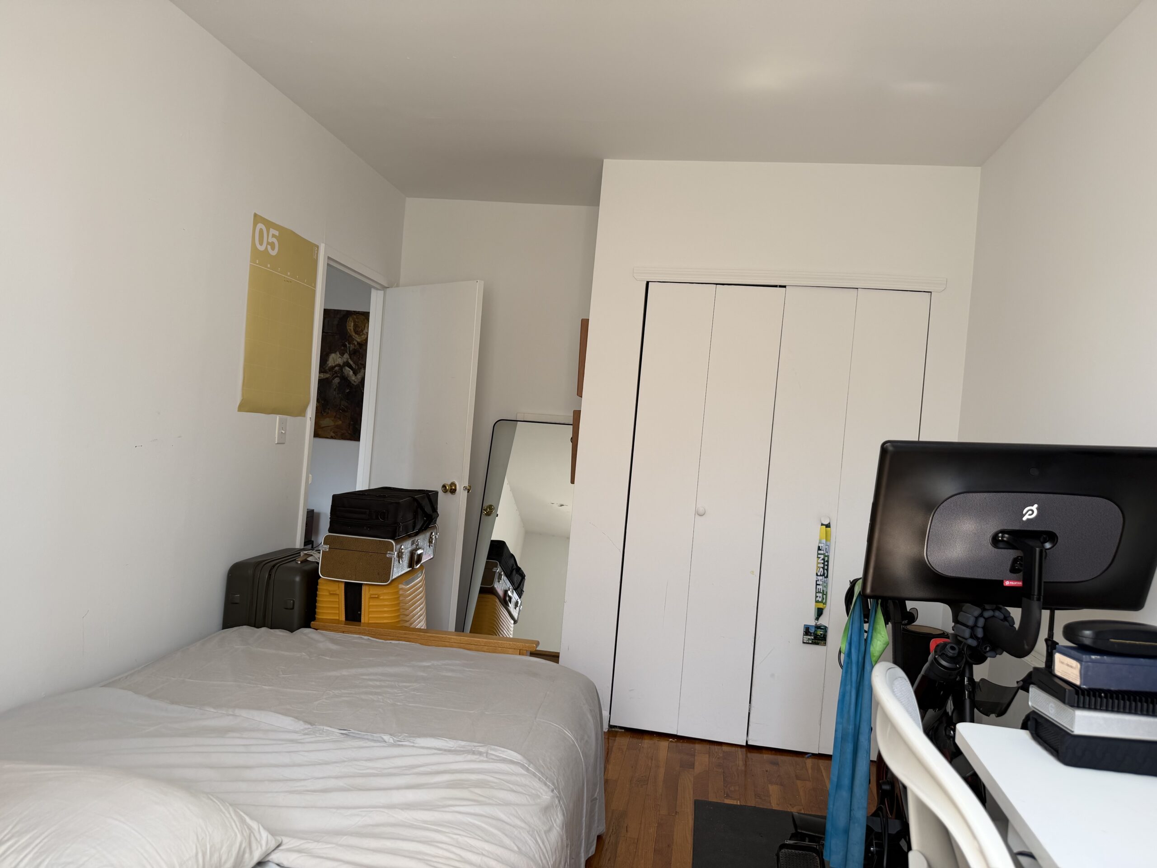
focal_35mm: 24
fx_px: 802
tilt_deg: +0.0
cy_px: 434
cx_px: 578
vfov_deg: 56.8
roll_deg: -4.2
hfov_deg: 71.6
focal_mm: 6.76
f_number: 1.78
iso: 64
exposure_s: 1/121
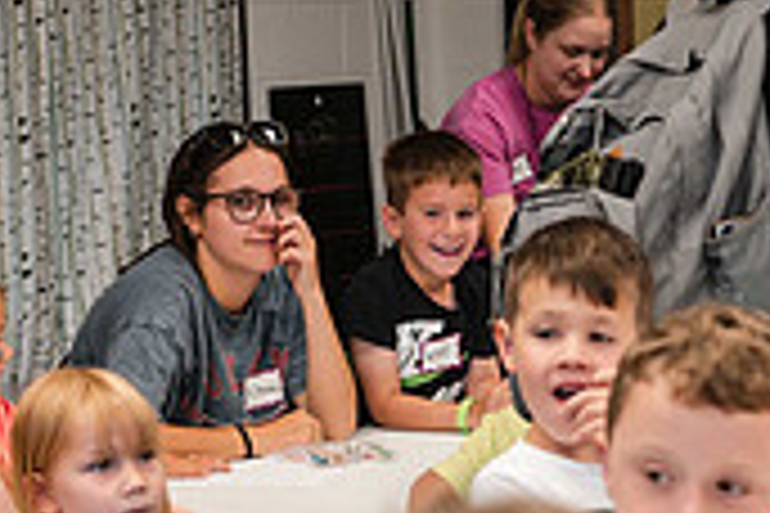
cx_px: 564
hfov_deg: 15.7
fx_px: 2780
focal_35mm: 130
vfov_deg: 10.4
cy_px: 640
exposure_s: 1/125
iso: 500
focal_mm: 35
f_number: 2.8
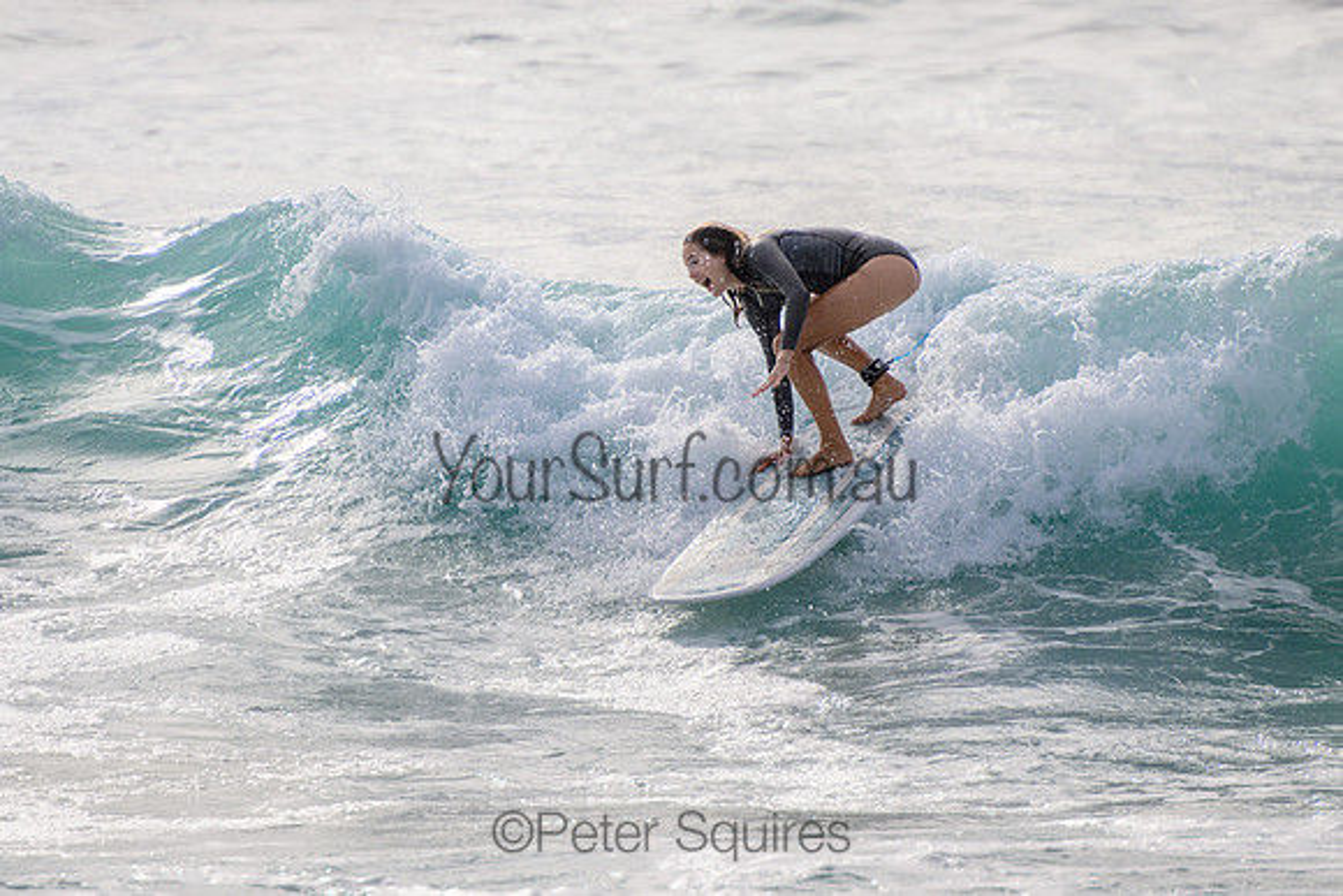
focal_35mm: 550
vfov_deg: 2.5
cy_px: 379
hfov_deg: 3.7
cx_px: 571
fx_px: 20528
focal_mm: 400
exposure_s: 1/2000
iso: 140
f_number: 5.6
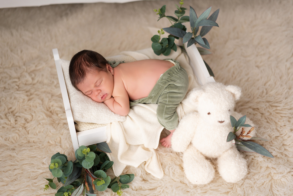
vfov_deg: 24.6
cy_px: 98
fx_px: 448
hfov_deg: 36.2
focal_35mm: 55
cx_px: 146
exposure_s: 1/125
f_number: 1.8
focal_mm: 55
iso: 160
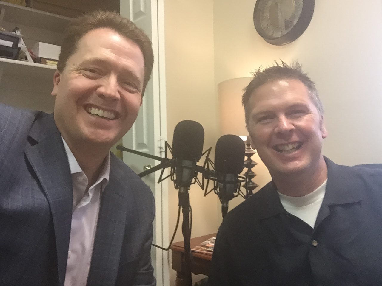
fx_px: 342
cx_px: 191
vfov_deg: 45.4
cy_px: 143
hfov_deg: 58.4
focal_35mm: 31
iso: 200
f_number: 2.2
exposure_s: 1/30
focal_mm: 2.65
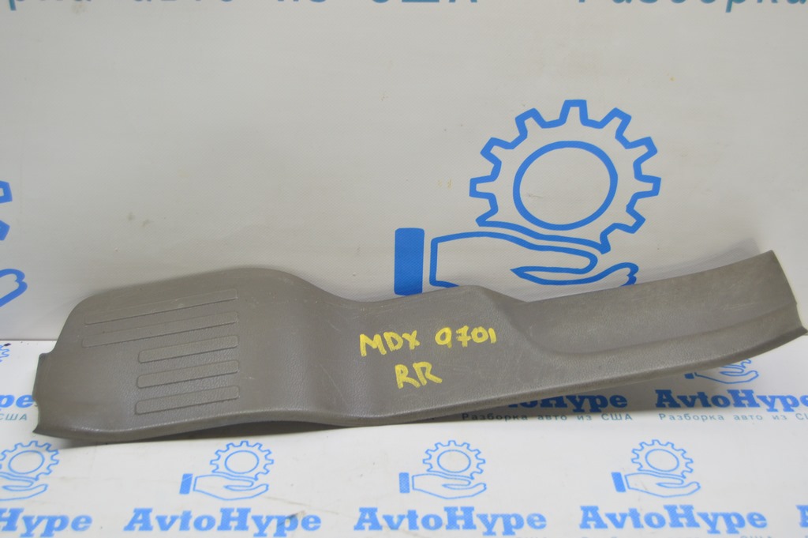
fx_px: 1043
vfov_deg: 28.9
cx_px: 404
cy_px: 269
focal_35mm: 46
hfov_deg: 42.4
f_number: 5.6
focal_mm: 31
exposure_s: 1/20
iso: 400
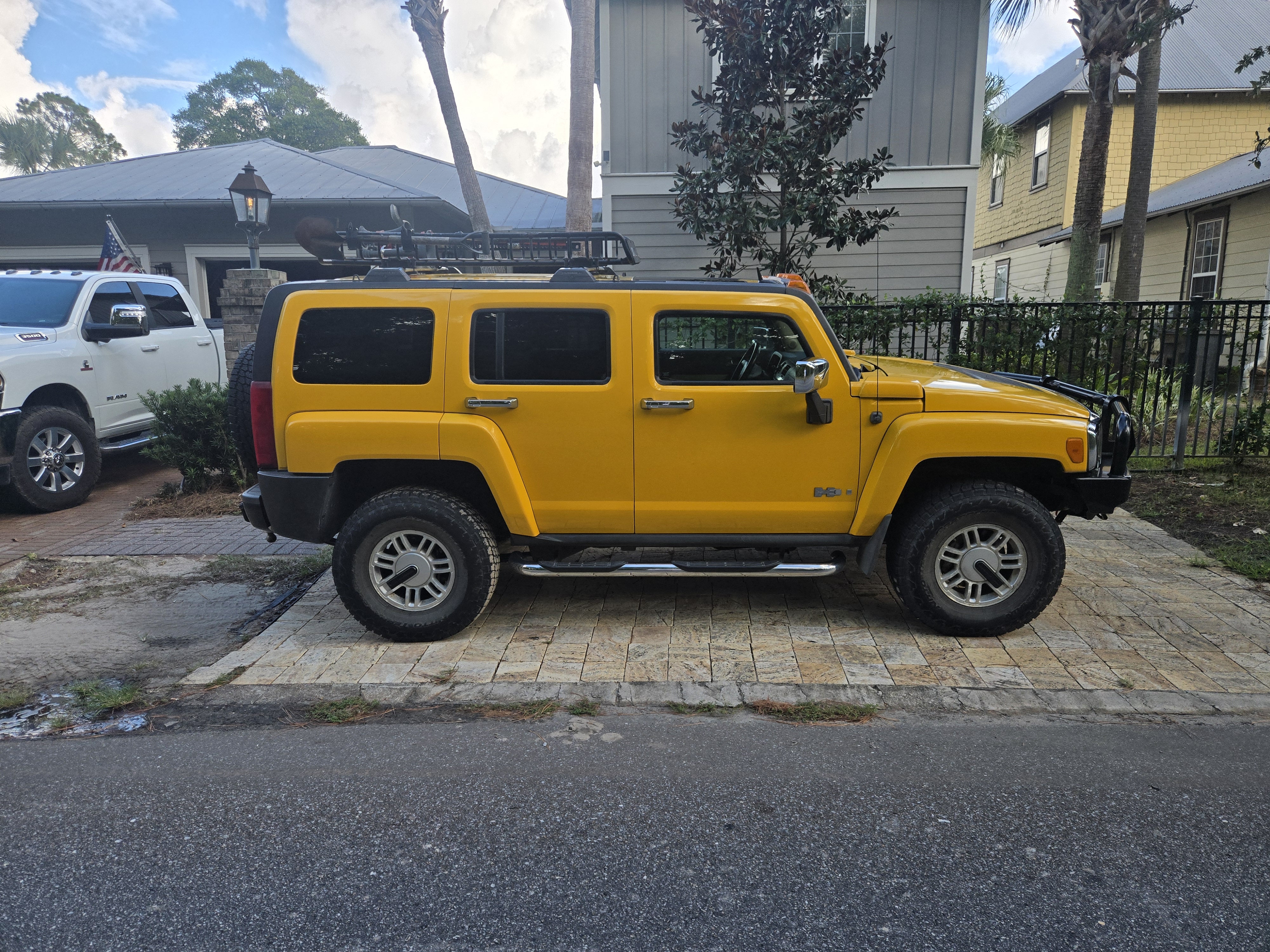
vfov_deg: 58.9
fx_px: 844
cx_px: 635
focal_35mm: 23
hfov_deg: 73.9
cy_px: 476
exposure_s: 1/1989
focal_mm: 5.4
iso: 80
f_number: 1.8
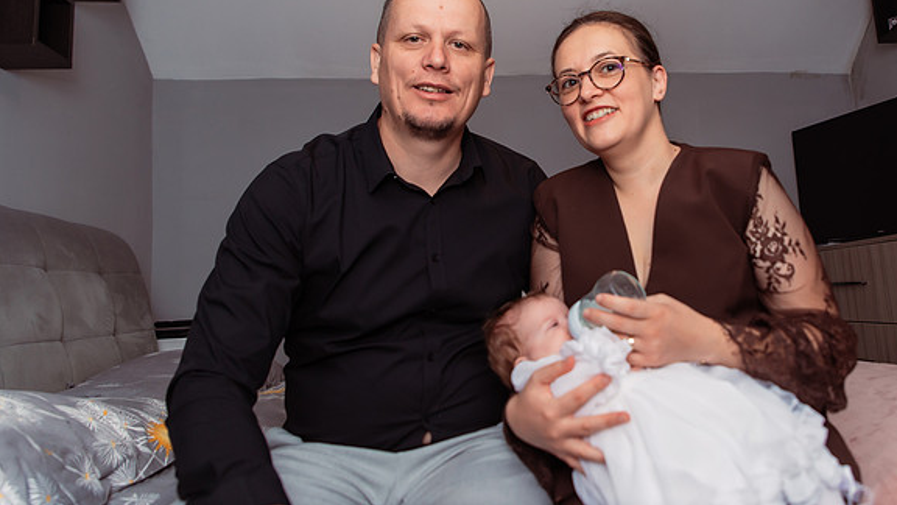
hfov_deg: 60.1
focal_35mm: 32
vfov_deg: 36.2
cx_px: 569
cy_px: 153
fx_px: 761
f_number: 3.5
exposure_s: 1/250
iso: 500
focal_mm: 24
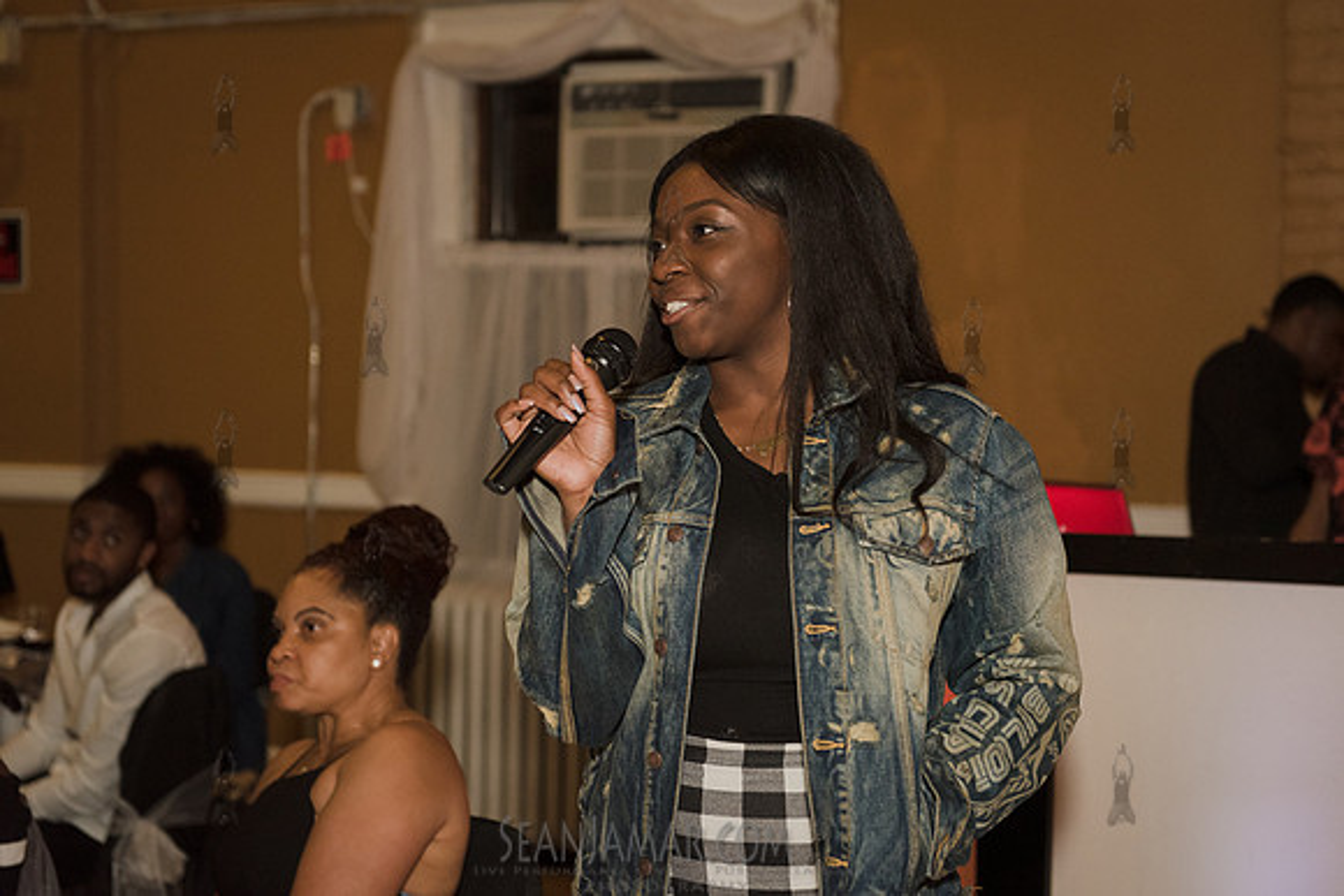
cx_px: 672
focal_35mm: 60
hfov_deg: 33.4
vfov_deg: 22.6
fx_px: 2240
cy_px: 448
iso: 2000
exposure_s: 1/250
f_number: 3.5
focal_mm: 60
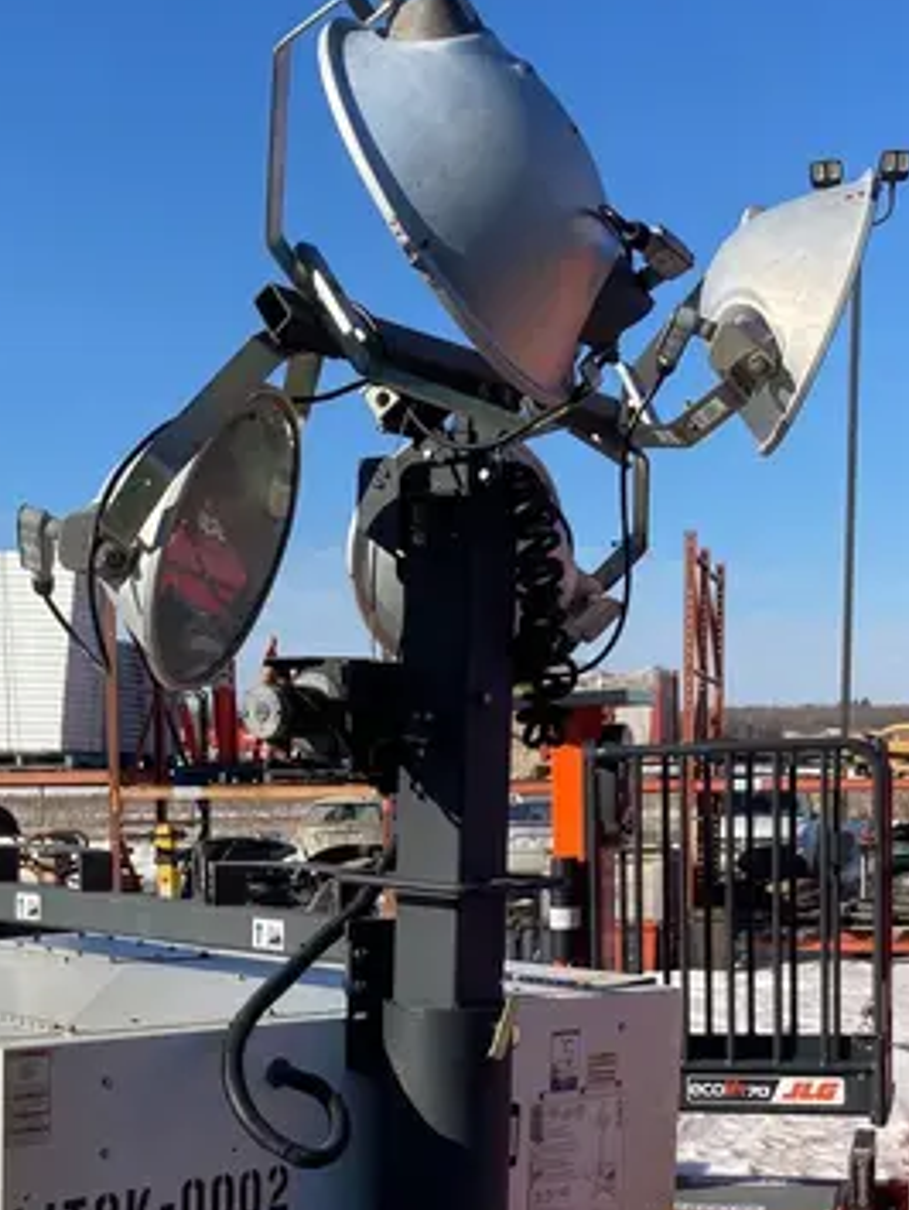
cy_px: 1007
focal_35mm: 58
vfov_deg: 32.1
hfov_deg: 25.2
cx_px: 338
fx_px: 2028
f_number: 1.8
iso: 20
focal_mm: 3.99
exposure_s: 1/2404
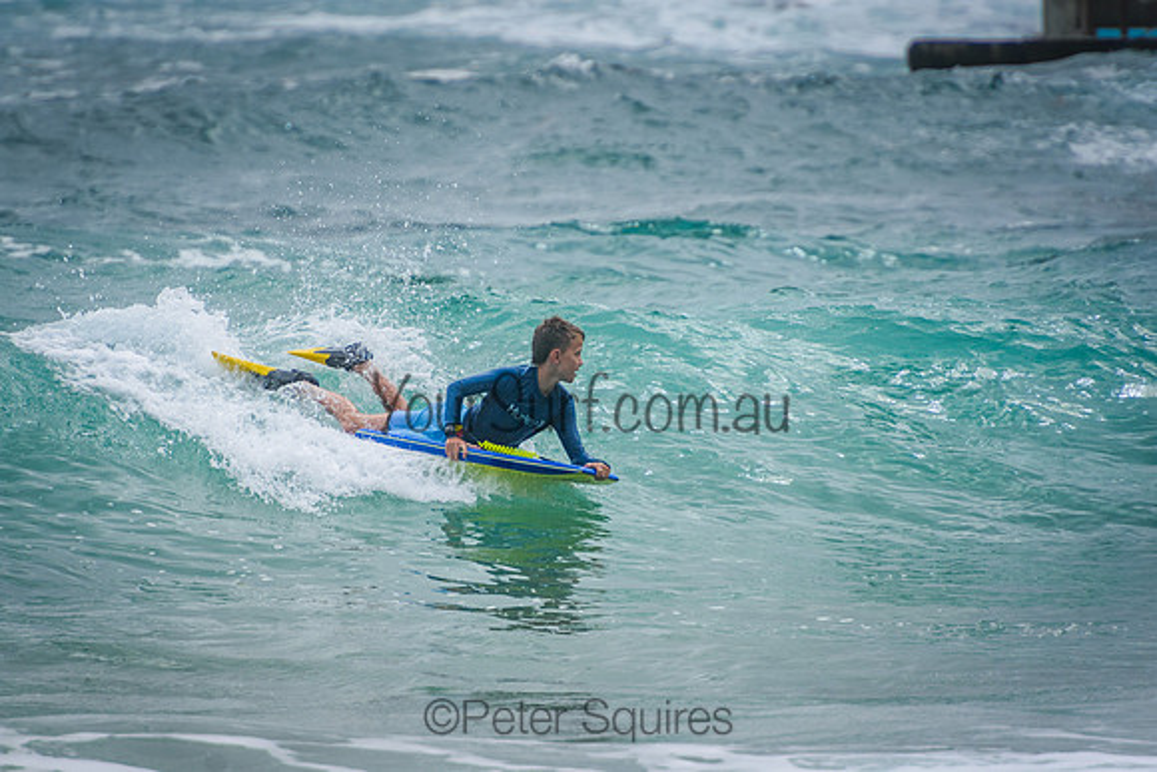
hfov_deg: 3.4
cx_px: 578
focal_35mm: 600
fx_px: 19287
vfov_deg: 2.3
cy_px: 386
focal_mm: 400
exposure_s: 1/2000
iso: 360
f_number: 5.6
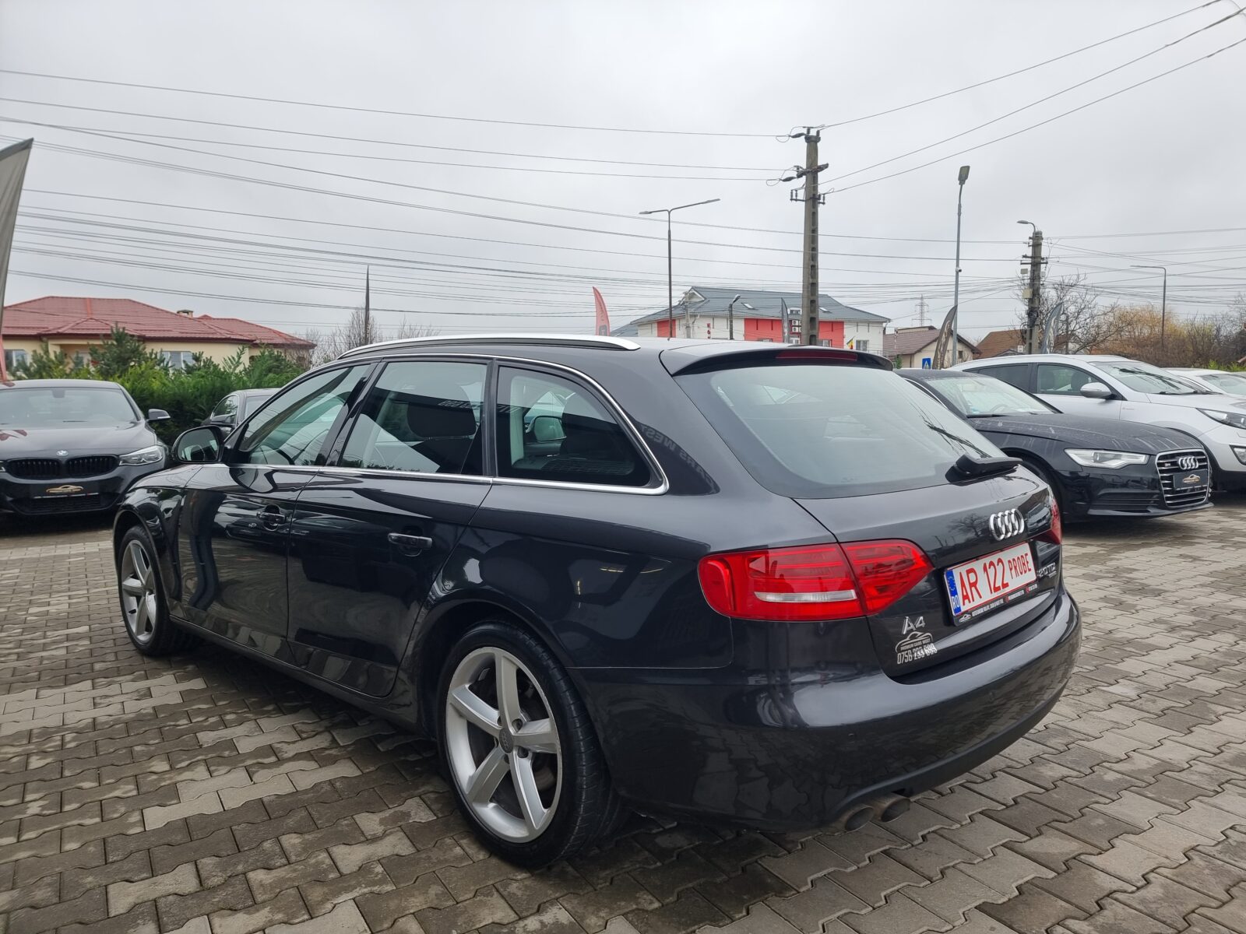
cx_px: 623
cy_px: 467
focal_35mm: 24
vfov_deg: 56.8
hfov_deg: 71.6
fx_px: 864
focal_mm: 6.7
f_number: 1.8
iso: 50
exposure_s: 1/104
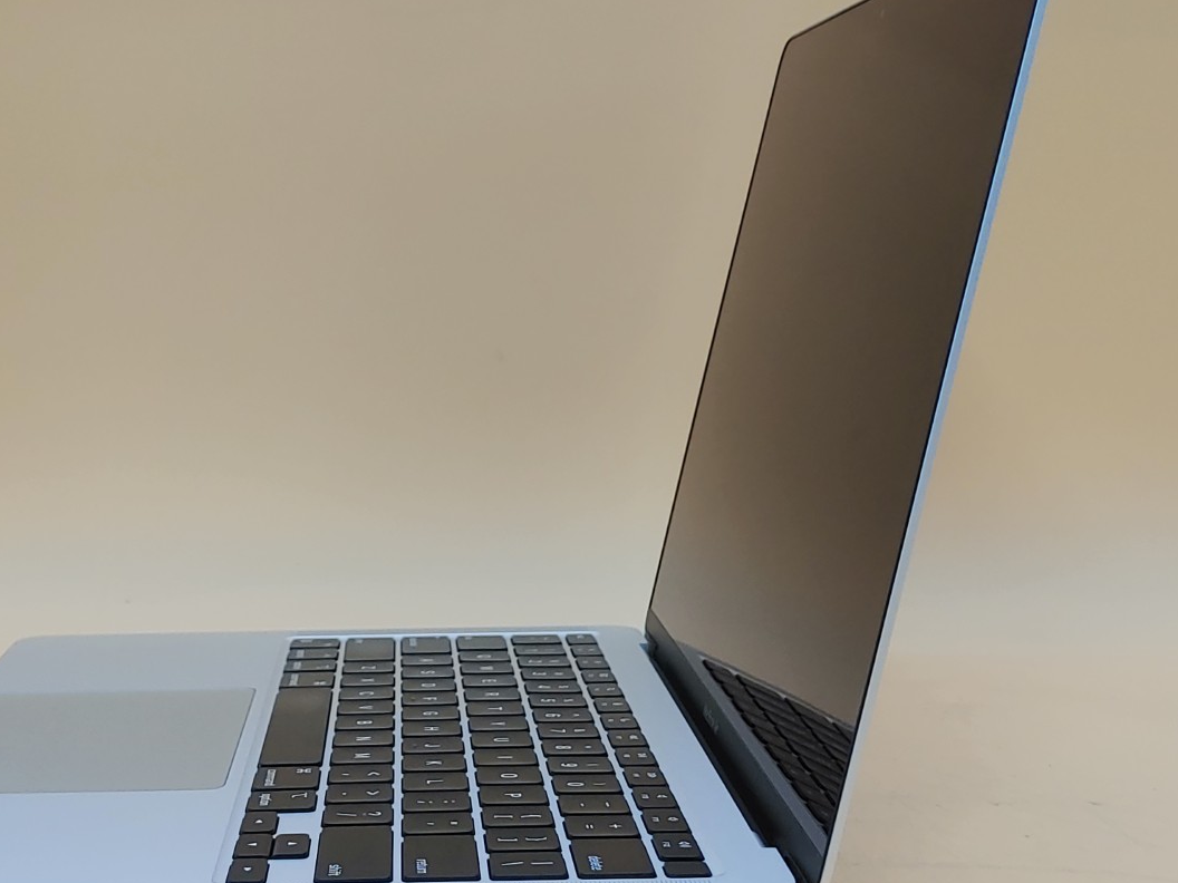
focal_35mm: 60
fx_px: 2042
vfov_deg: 24.4
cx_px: 400
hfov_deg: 31.9
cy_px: 437
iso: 50
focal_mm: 4.36
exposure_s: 1/120
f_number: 1.8
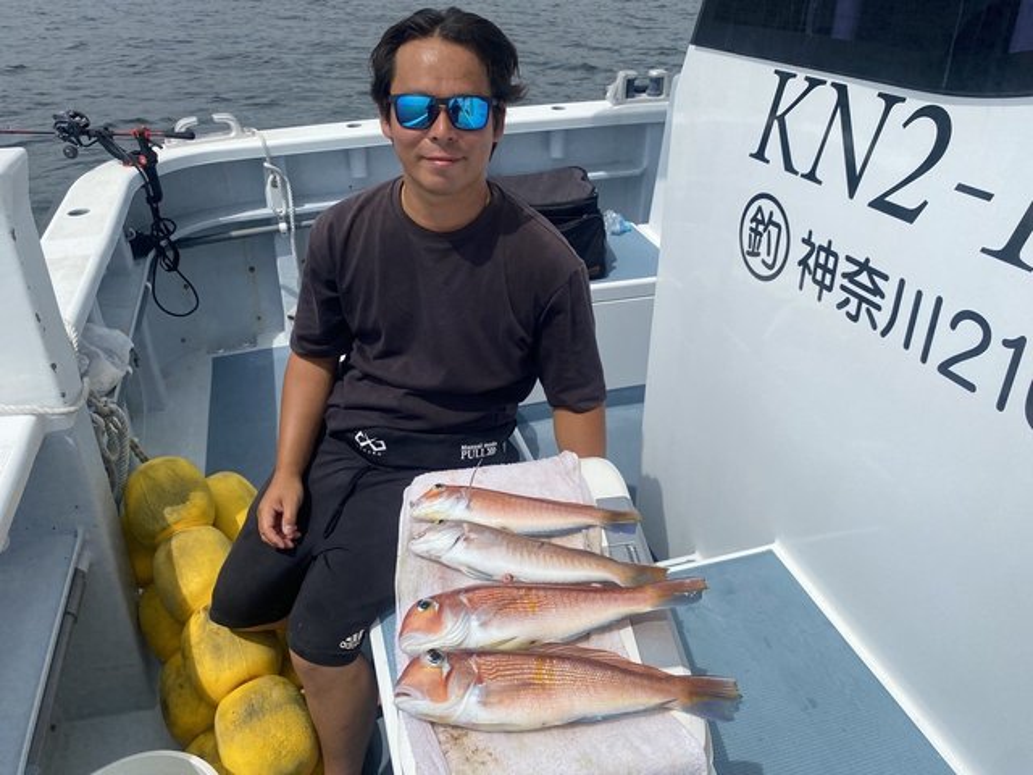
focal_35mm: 26
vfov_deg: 53.1
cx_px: 516
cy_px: 388
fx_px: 776
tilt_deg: -30.2
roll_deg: -2.9
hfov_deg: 67.3
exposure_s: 1/5236
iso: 32
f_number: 1.8
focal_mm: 4.25
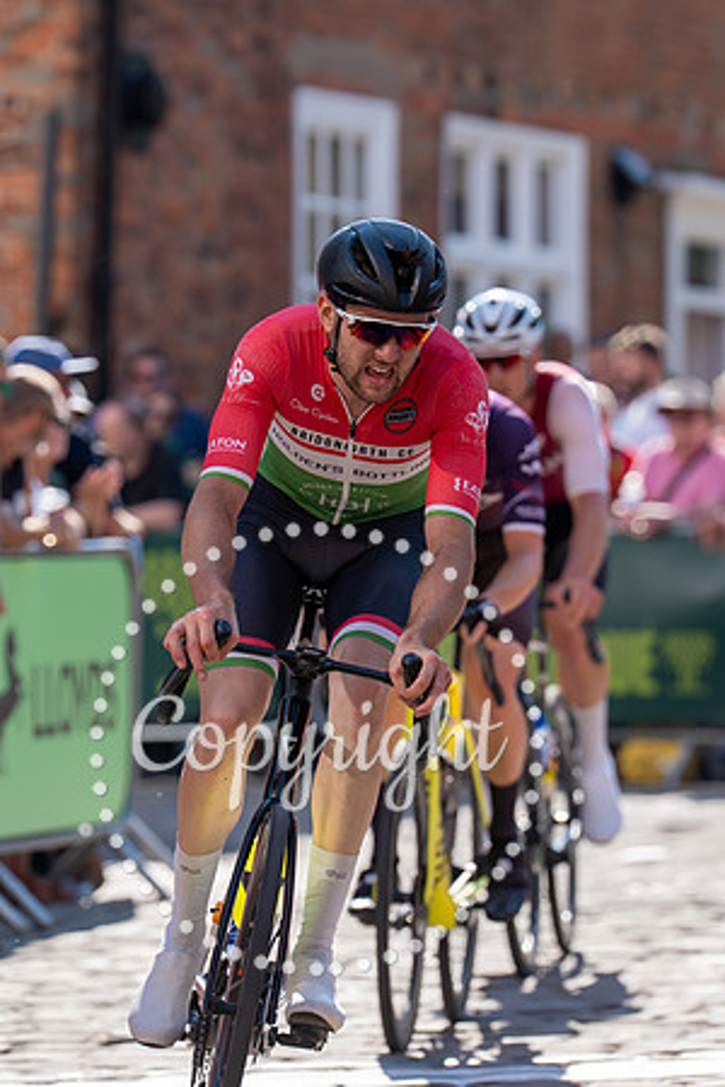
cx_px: 409
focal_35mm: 294
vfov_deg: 7.0
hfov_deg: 4.7
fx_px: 8865
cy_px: 490
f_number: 3.5
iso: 200
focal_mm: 178
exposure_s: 1/1000
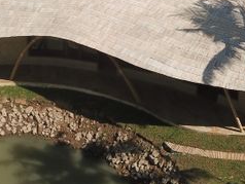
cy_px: 13
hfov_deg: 30.2
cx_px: 114
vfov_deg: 22.3
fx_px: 453
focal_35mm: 64
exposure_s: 1/2463
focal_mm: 4.7
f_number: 2.2
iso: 100
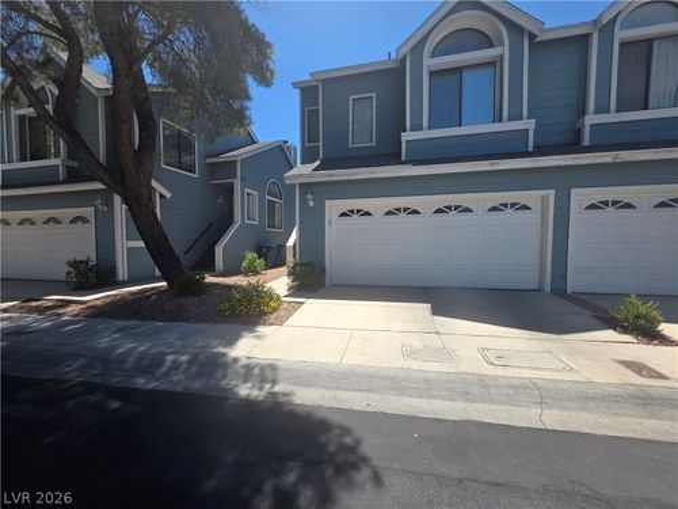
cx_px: 339
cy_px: 254
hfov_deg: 106.2
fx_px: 255
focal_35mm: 13
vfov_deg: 89.9
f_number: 1.9
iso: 40
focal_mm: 2.2
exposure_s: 1/1628
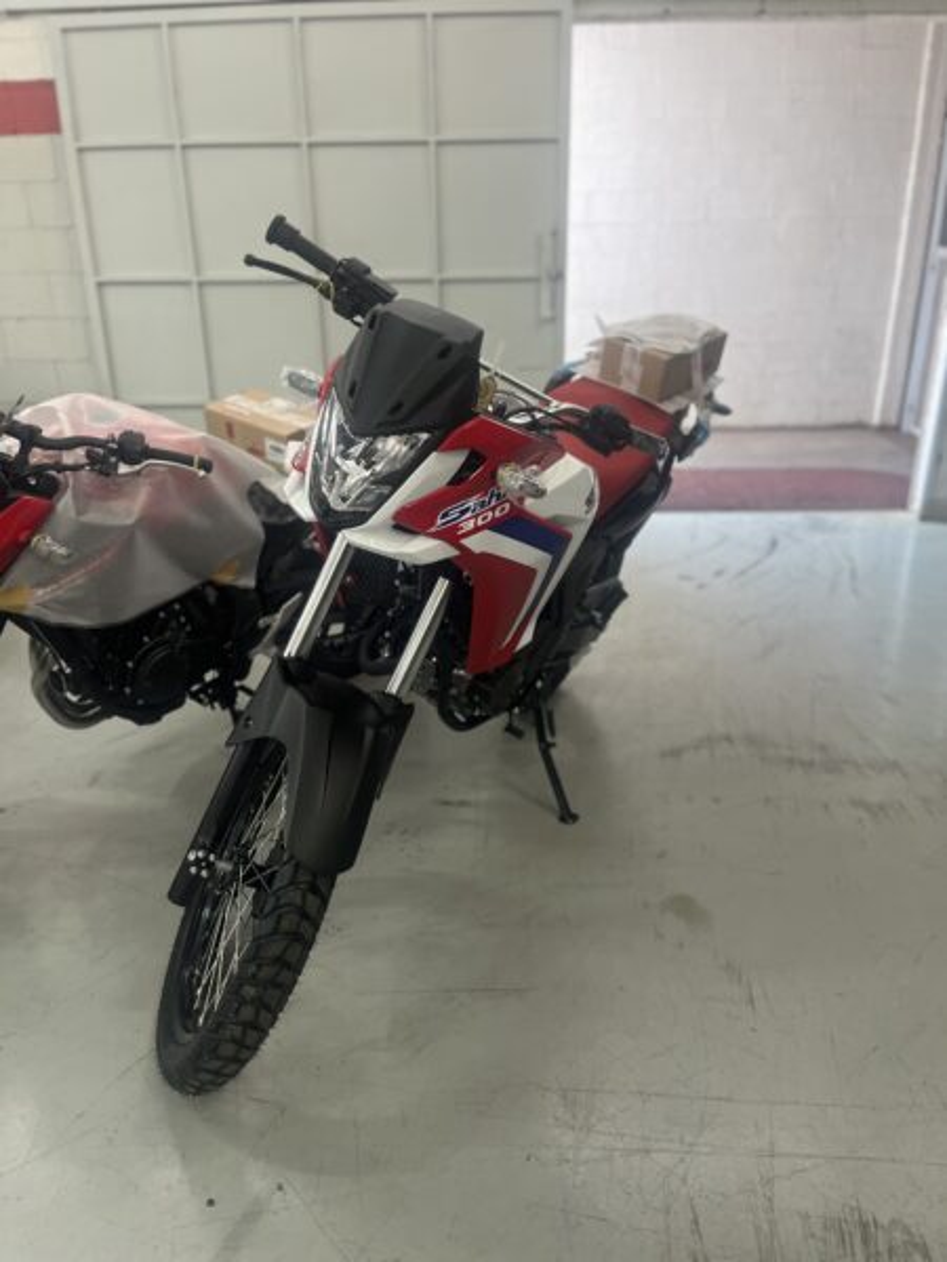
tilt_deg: -22.3
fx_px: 948
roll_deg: +1.3
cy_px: 631
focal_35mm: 26
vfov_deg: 67.3
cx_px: 474
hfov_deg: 53.1
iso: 125
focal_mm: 5.1
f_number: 1.6
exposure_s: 1/60
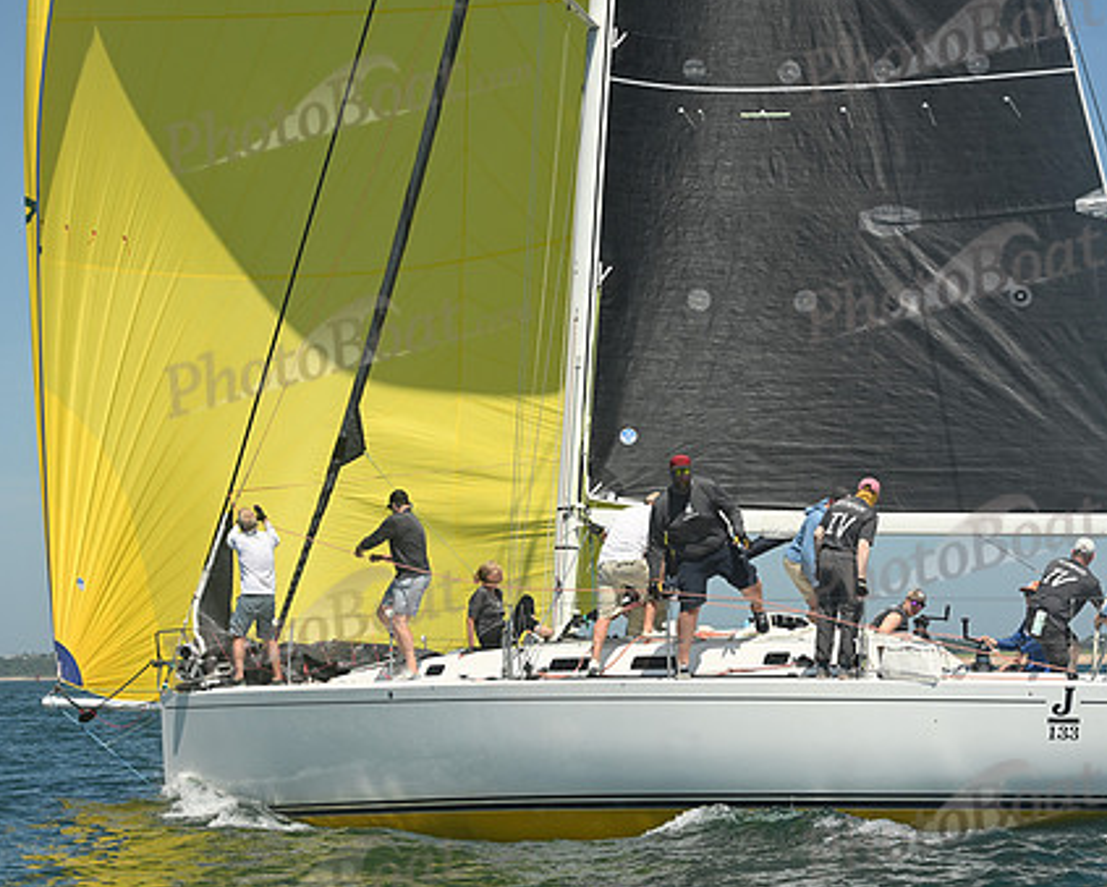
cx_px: 670
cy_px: 449
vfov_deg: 17.1
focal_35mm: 90
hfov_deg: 21.2
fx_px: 2951
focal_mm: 70
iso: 320
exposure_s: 1/1000
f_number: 8
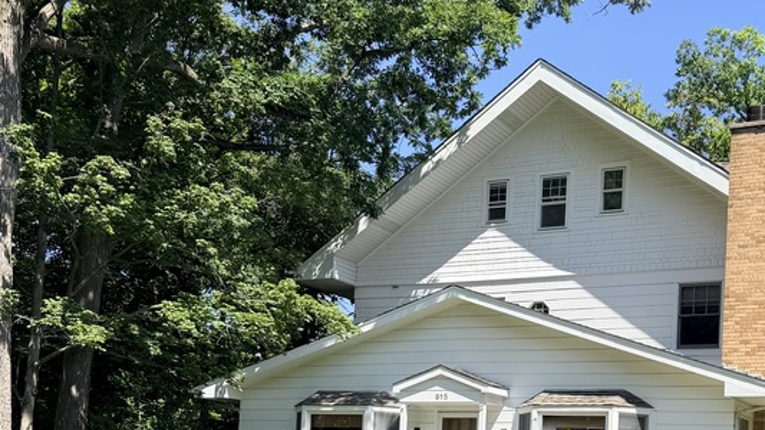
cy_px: 431
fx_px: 1075
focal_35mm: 53
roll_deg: -2.2
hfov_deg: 38.7
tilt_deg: +2.2
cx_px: 511
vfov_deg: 21.8
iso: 80
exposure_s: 1/2611
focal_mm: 6.76
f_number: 1.78
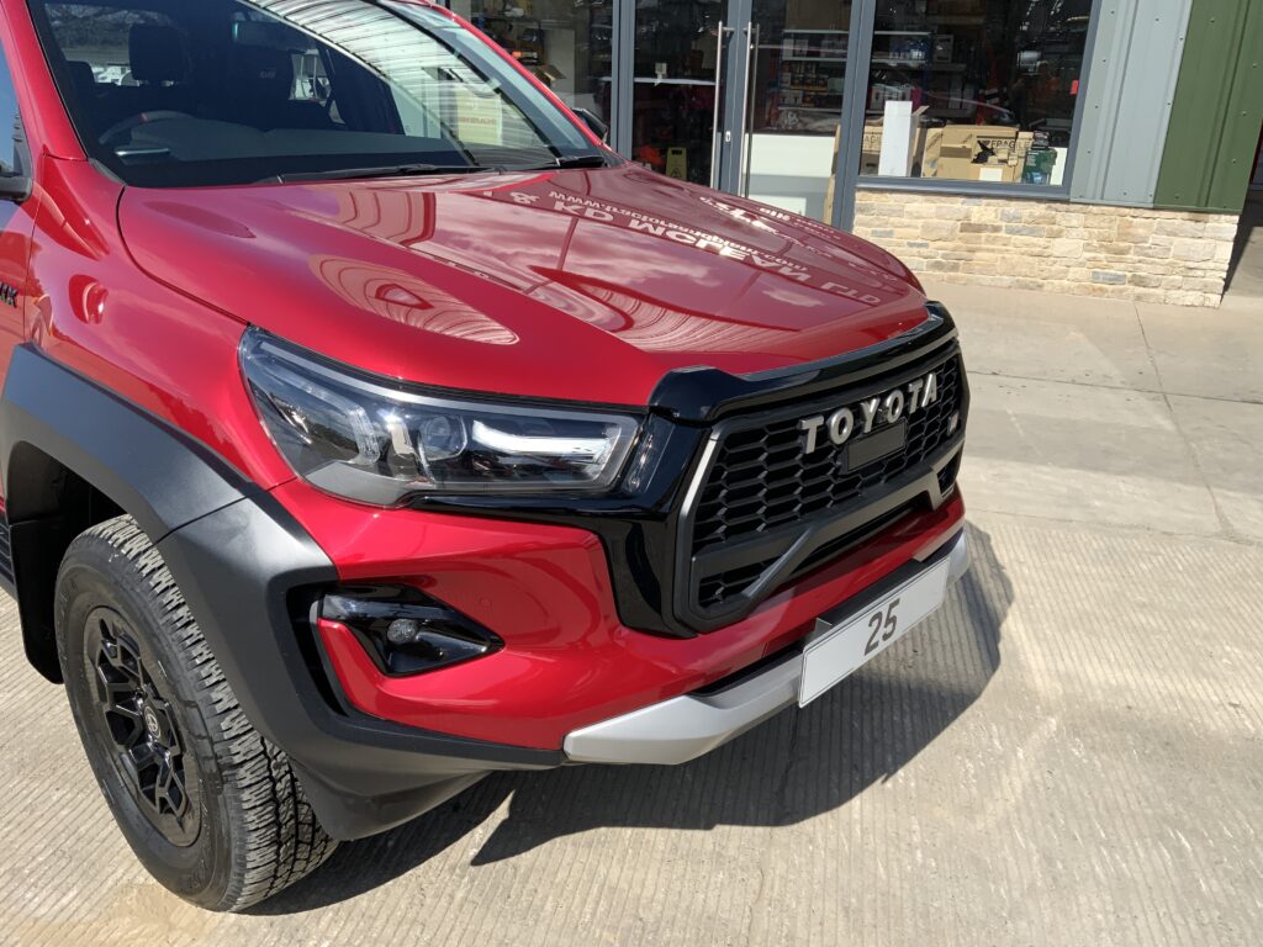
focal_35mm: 29
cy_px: 474
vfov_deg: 48.2
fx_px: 1058
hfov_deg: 61.7
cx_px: 632
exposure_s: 1/1675
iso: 16
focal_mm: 3
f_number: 1.8
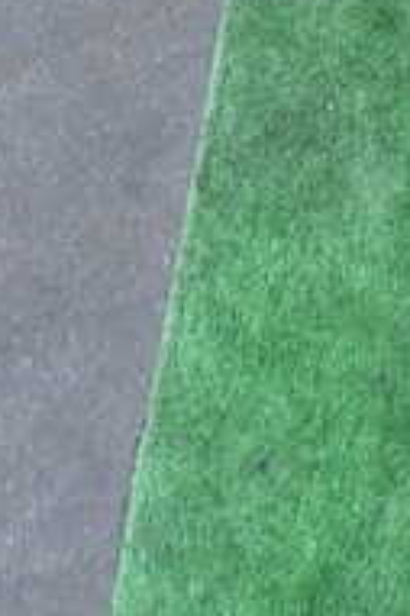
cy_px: -42
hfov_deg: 11.9
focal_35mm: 98
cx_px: 897
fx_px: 1677
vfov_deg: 20.0
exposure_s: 1/125
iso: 200
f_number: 2.3
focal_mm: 5.4
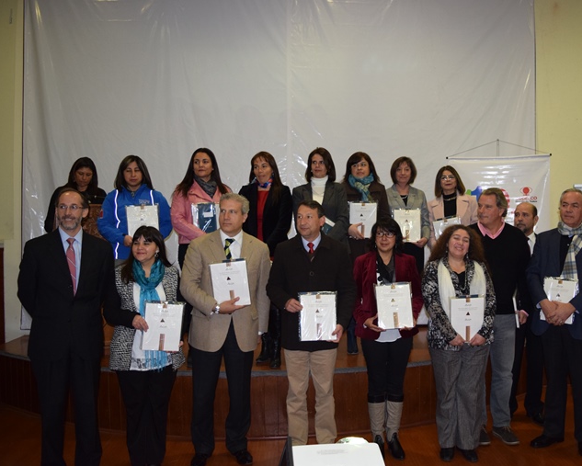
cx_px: 362
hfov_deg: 55.0
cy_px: 230
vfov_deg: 45.8
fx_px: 551
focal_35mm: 32
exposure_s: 1/60
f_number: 3.5
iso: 1400
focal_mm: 18
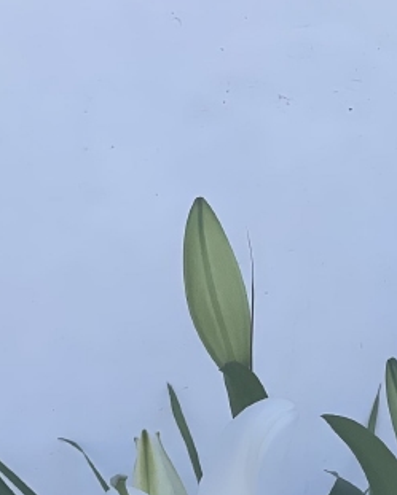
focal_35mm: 241
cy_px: 888
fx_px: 3538
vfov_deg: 7.8
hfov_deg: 6.4
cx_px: 394
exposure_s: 1/911
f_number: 2.2
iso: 20
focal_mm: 7.5
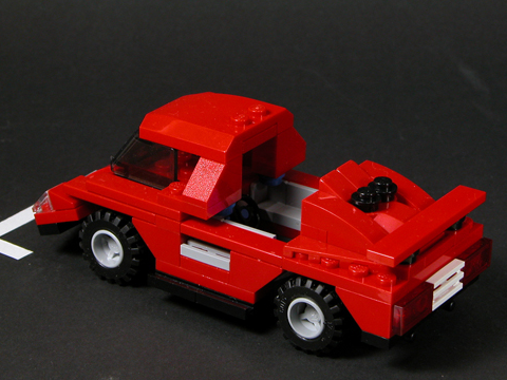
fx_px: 1816
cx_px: 258
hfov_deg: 15.9
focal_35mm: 124
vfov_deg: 12.0
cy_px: 182
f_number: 5.7
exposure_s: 1/8
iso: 100
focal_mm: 23.7
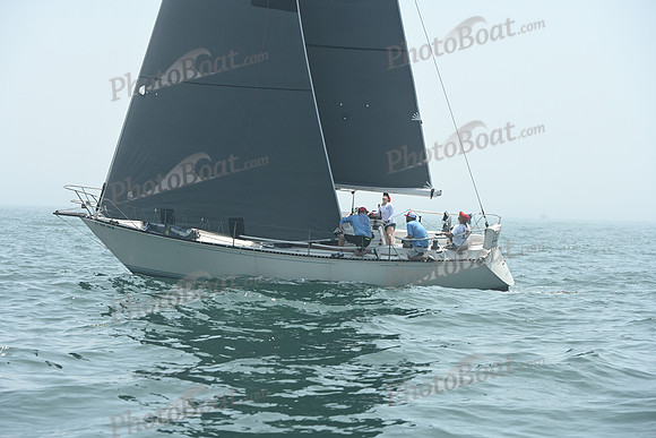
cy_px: 219
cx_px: 328
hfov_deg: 16.8
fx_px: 2224
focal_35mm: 122
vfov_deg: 11.2
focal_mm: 122
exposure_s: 1/1250
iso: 320
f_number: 5.6
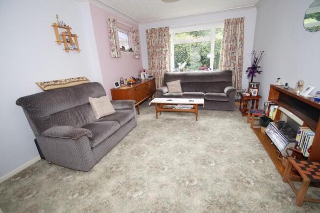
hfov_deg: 100.4
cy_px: 106
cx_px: 160
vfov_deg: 77.2
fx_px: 133
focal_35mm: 15
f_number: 3.5
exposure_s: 1/160
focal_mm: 10
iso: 800
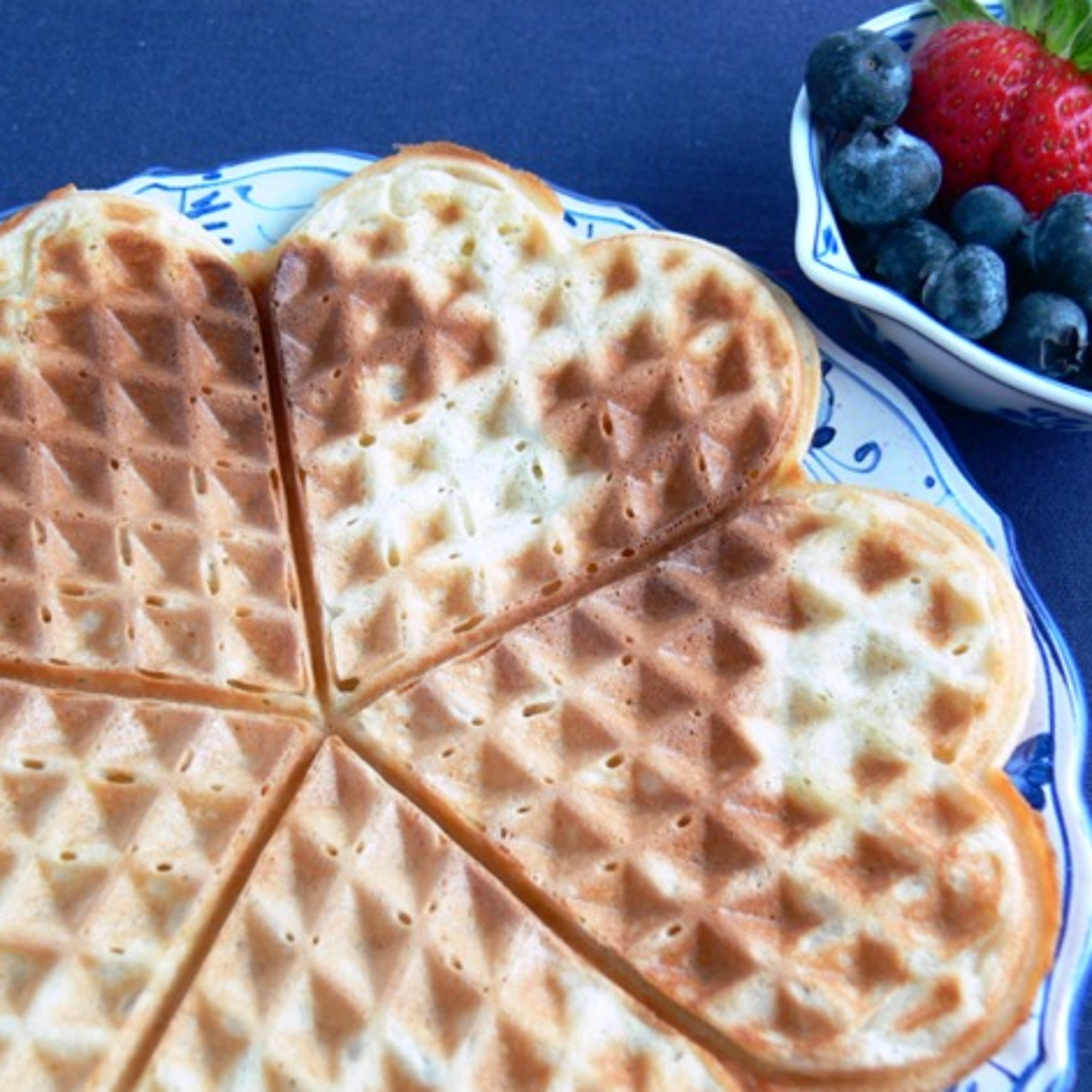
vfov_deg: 40.0
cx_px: 485
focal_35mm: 42
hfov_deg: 40.0
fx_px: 1499
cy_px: 545
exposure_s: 1/30
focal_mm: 7.4
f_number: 2.8
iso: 80
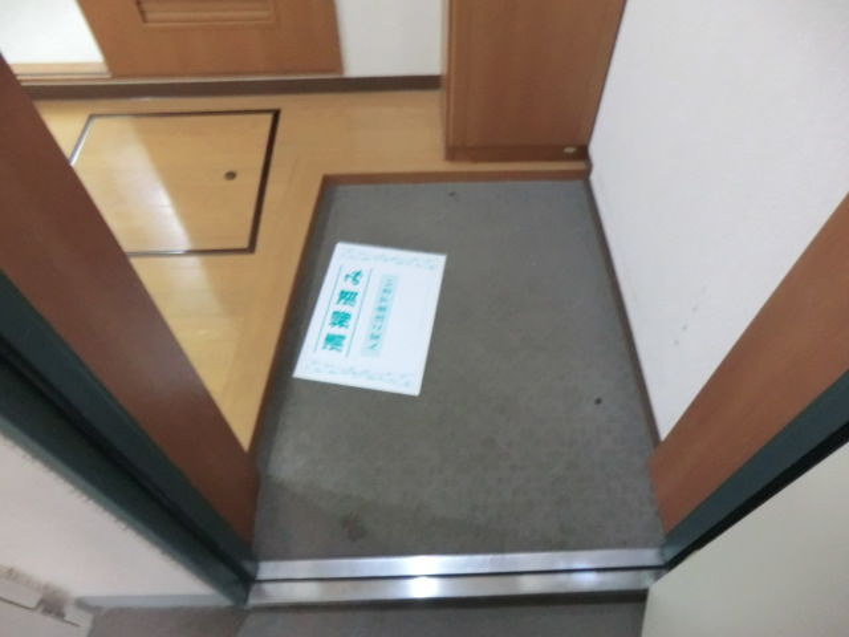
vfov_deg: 56.8
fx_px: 589
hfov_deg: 71.6
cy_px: 318
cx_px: 424
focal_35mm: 24
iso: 800
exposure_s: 1/13
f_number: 3.2
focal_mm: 4.3
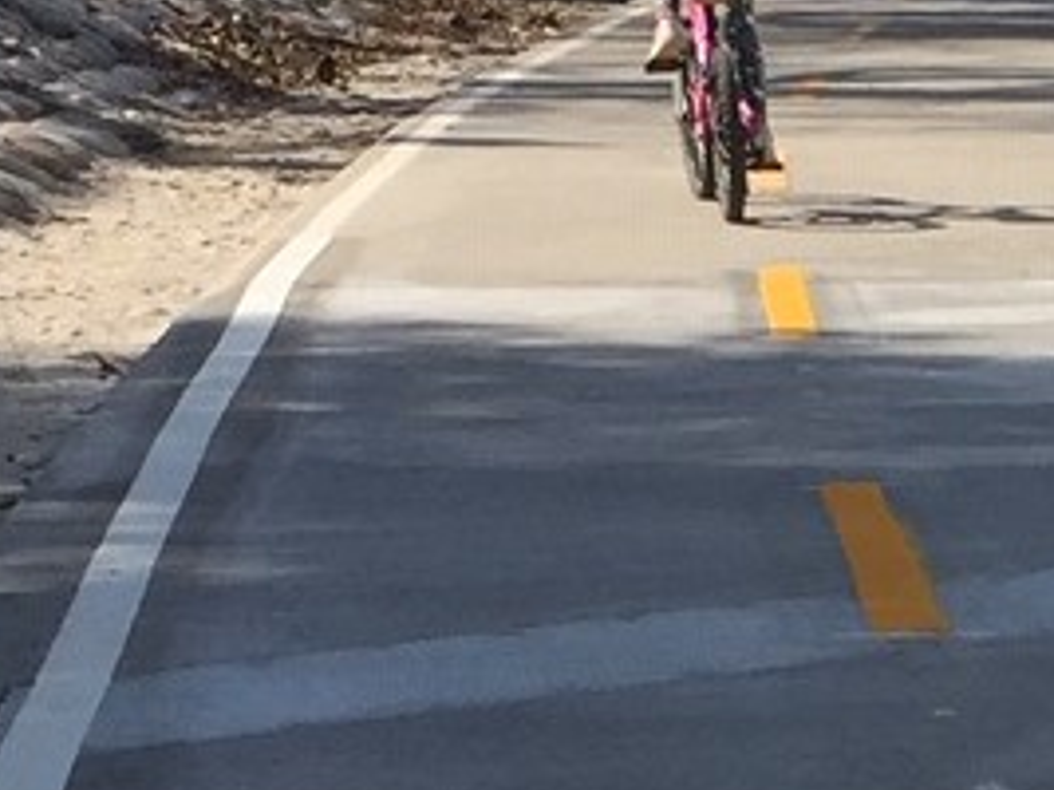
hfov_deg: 10.8
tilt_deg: -14.1
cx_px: 1634
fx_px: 5357
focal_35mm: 176
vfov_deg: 8.3
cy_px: 1096
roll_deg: -0.3
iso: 32
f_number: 2.2
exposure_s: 1/1980
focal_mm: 4.15
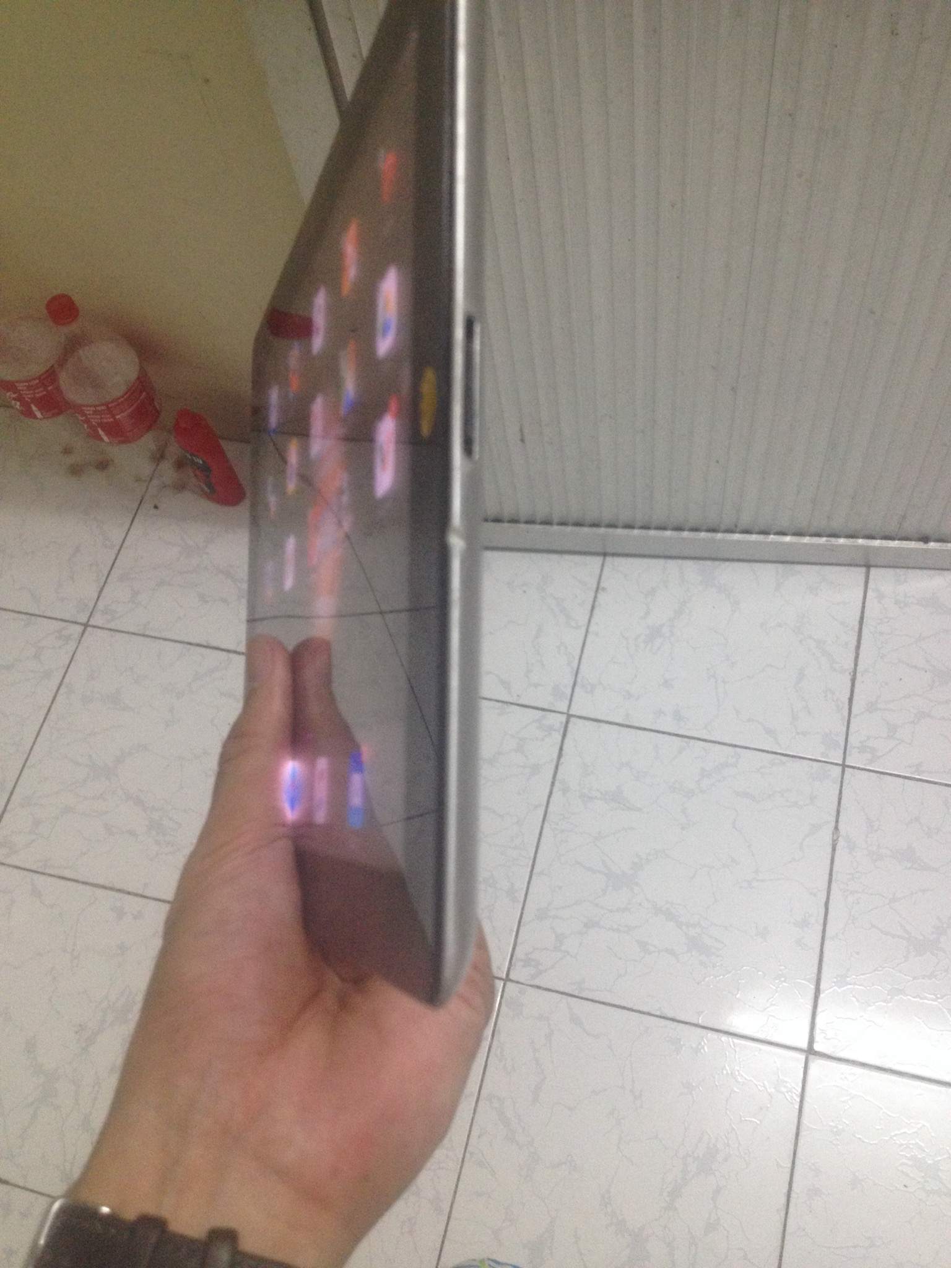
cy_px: 634
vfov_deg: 52.6
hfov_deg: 40.7
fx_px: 1282
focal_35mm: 35
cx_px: 476
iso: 160
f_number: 2.4
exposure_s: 1/20
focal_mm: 4.28
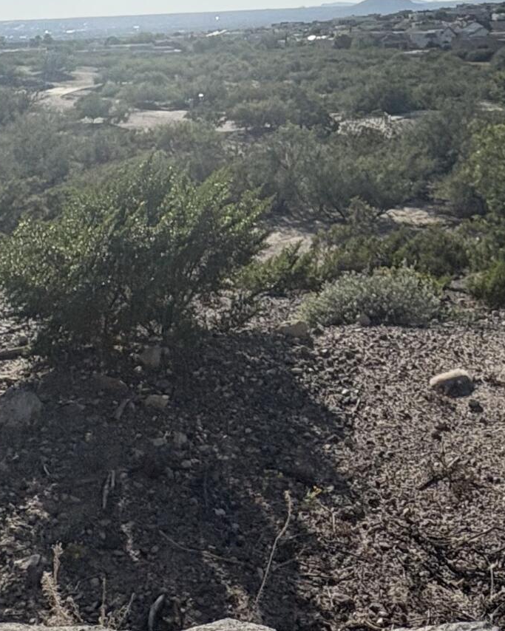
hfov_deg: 30.3
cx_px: 436
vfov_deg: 32.9
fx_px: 897
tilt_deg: +8.7
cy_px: -98
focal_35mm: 48
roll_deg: +0.9
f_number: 2.2
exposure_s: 1/6135
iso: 40
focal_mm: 2.22
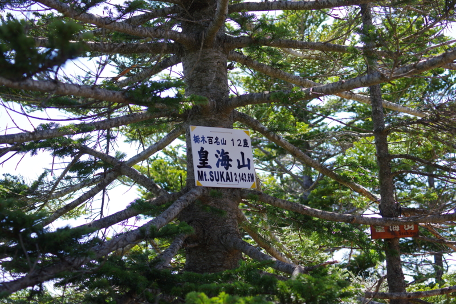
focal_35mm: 52
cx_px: 228
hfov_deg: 38.2
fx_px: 658
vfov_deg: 25.9
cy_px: 152
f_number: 4
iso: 200
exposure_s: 1/400
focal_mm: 35
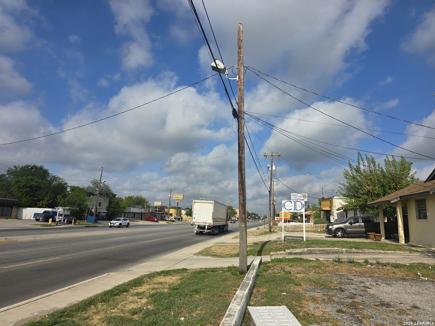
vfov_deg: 58.9
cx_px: 218
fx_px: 289
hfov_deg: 73.9
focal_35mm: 23
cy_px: 163
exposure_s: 1/1286
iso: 12
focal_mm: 6.3
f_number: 1.7
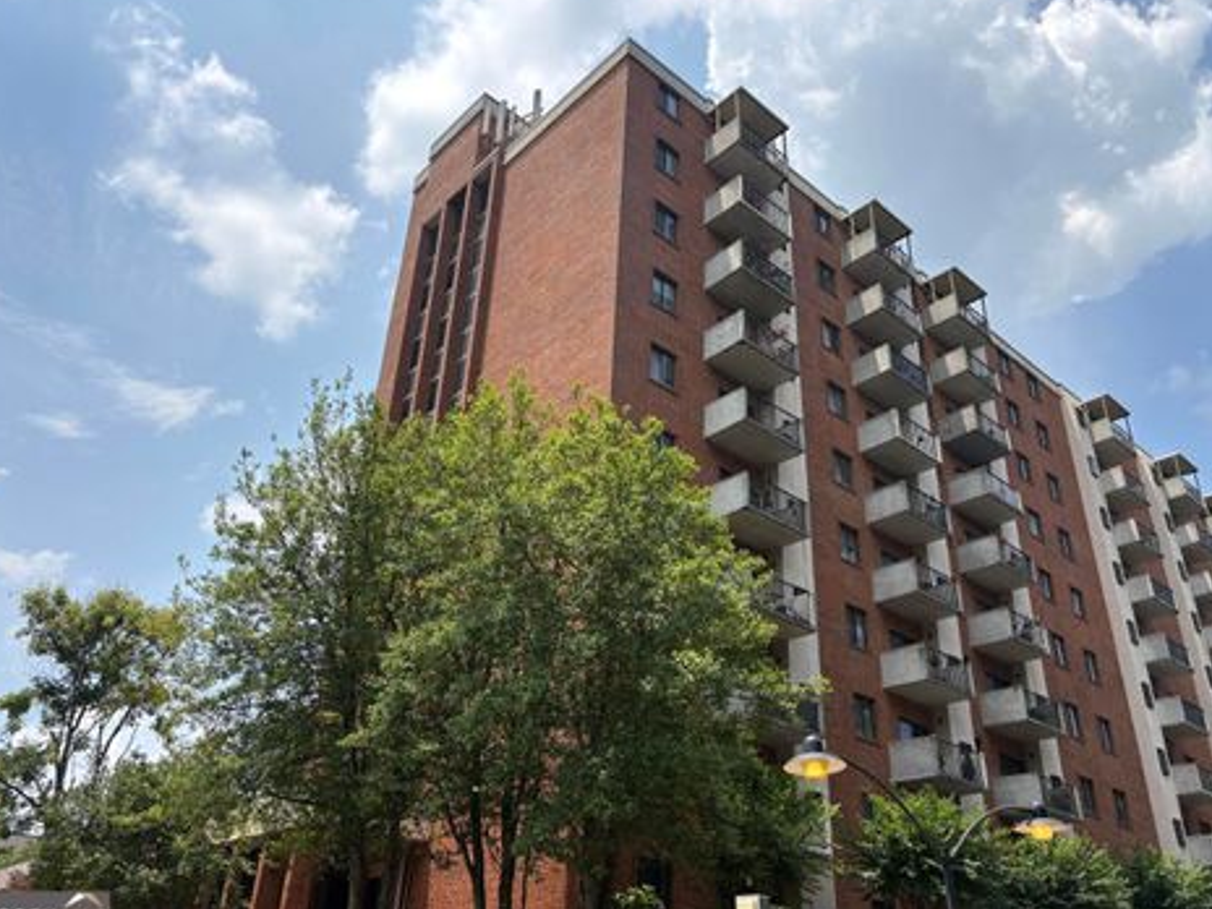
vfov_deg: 49.7
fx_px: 980
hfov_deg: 63.4
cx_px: 616
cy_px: 451
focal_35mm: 28
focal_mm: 5.96
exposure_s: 1/3831
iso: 50
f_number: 1.6
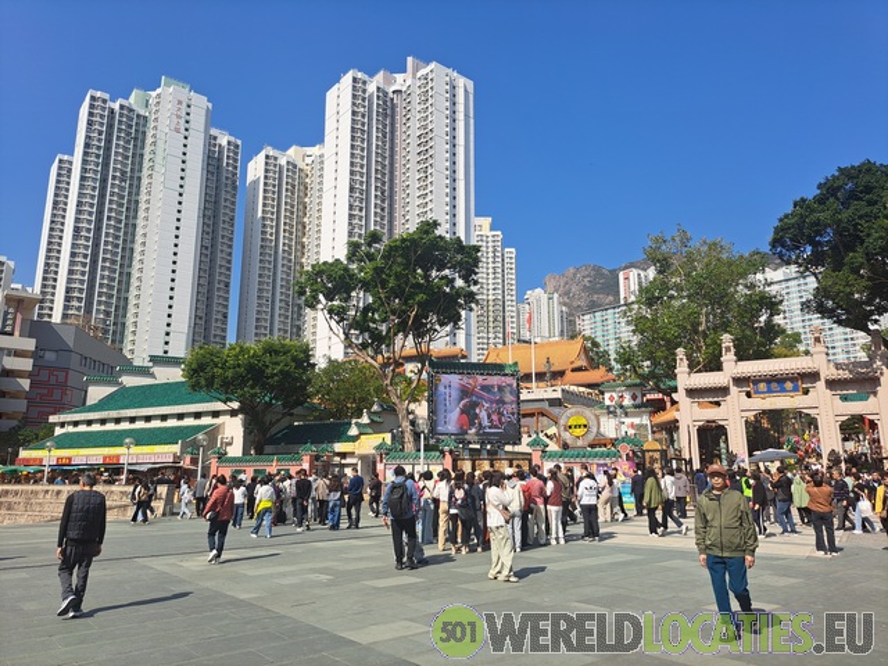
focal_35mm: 24
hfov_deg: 71.6
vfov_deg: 56.8
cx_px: 444
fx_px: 616
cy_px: 333
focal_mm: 5.23
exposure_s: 1/1764
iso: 50
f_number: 1.8
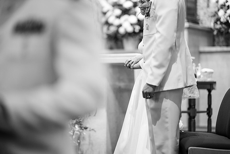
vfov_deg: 12.8
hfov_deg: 19.1
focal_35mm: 107
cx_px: 115
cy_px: 77
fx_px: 685
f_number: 1.4
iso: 800
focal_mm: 105
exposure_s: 1/200
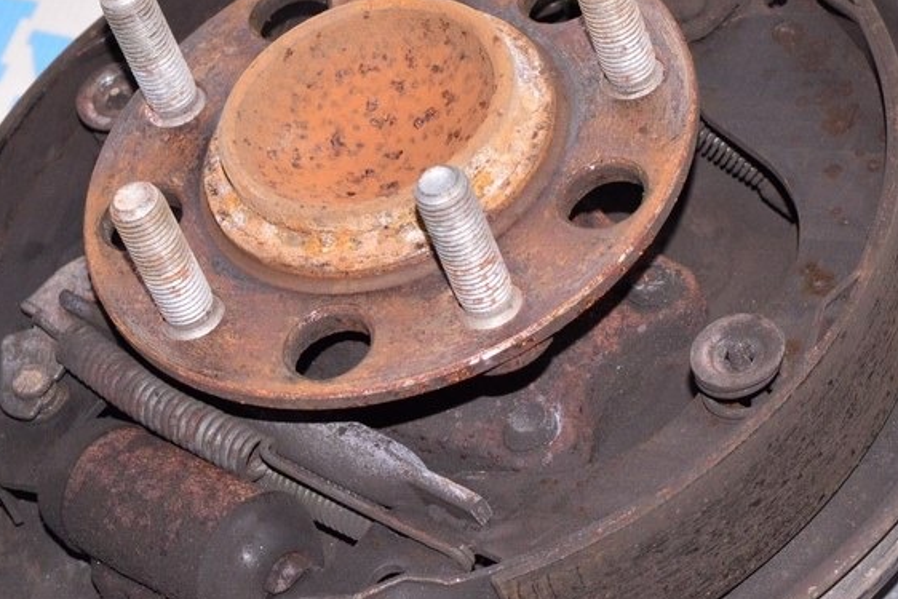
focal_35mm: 131
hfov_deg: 15.6
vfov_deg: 10.4
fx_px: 3268
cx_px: 451
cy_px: 103
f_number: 8
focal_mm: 48
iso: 1600
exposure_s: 1/125
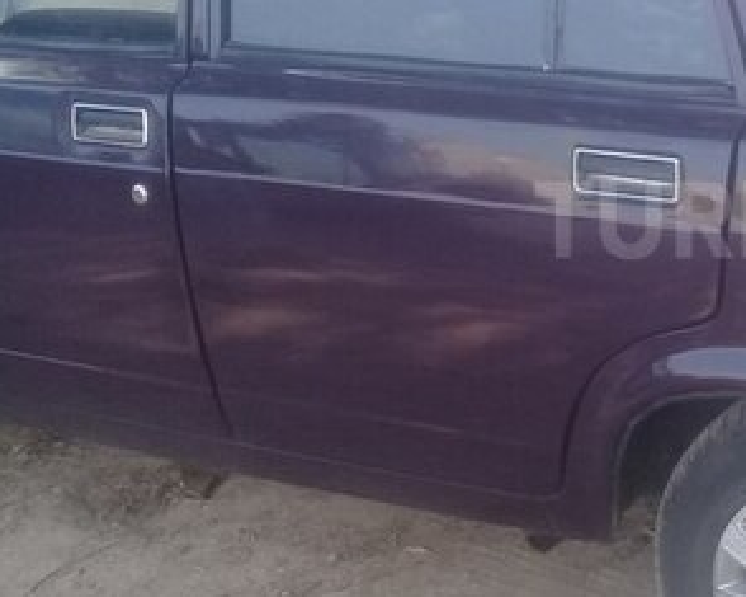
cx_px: 794
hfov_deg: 26.0
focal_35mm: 68
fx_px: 1501
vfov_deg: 22.4
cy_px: 220
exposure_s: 1/161
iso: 50
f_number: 2.2
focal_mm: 3.3
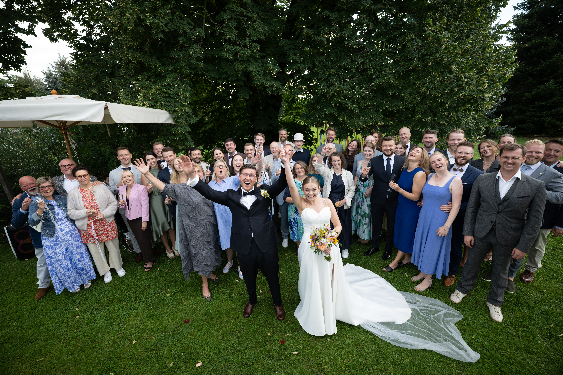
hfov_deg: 104.3
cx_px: 282
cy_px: 188
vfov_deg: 81.2
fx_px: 219
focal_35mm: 14
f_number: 3.5
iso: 160
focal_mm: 14
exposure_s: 1/160
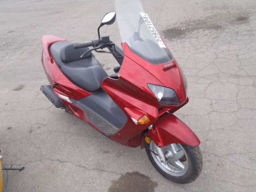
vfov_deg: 49.7
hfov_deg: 63.4
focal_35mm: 28
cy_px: 96
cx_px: 128
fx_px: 207
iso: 80
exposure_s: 1/125
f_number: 4.5
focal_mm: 5
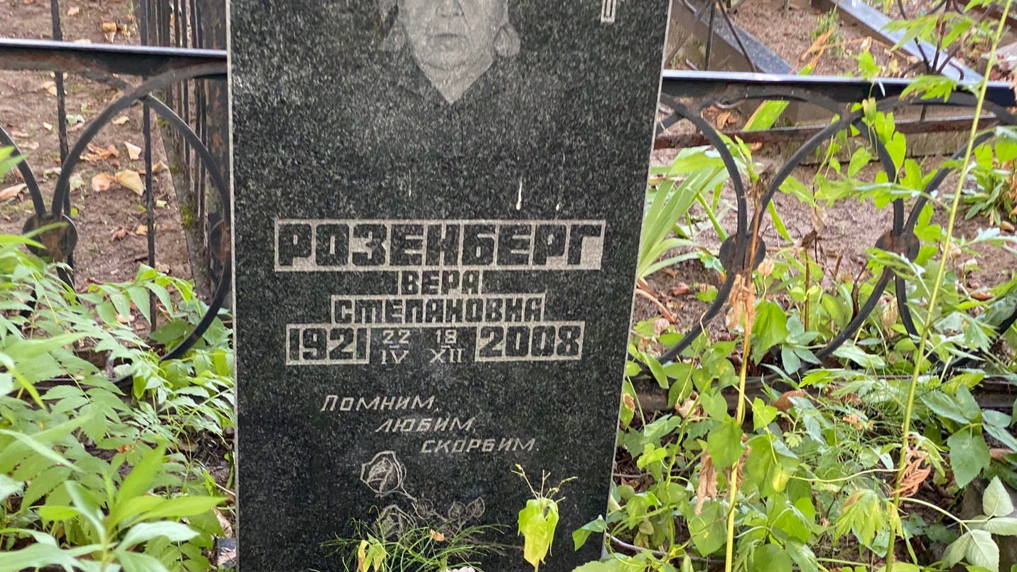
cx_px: 511
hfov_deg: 36.6
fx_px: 1537
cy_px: 366
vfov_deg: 21.0
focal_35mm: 57
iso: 250
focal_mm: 6
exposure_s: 1/60
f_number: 2
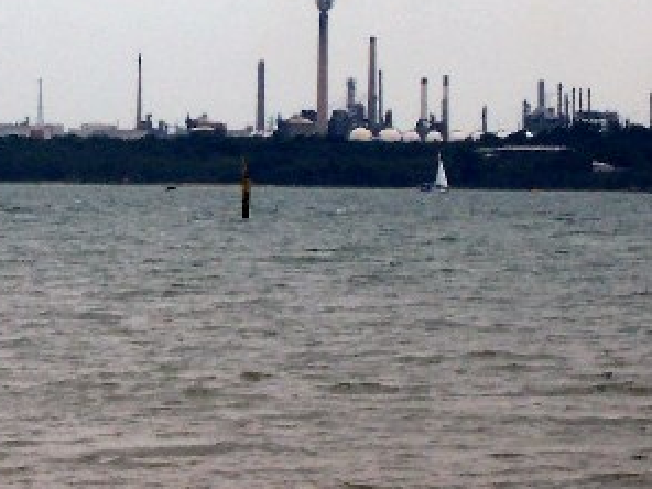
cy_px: 11
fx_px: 5858
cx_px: 108
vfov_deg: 4.8
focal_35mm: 311
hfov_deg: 6.4
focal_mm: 22.4
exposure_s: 1/350
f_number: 9.5
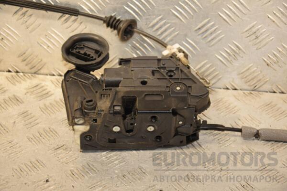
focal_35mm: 99
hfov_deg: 20.6
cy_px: 96
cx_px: 144
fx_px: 789
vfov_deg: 13.8
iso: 800
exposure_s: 1/160
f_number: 5.3
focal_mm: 66
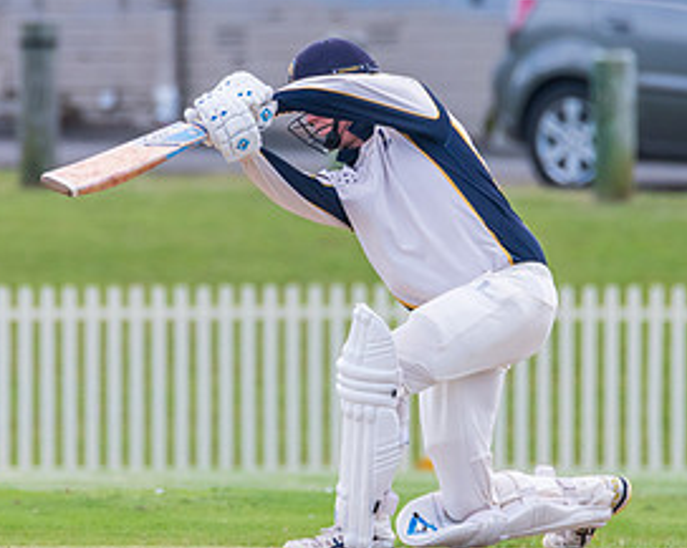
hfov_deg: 1.3
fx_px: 31421
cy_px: 191
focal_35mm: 1547
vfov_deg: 1.0
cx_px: 270
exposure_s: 1/1250
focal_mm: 600
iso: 640
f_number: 6.3
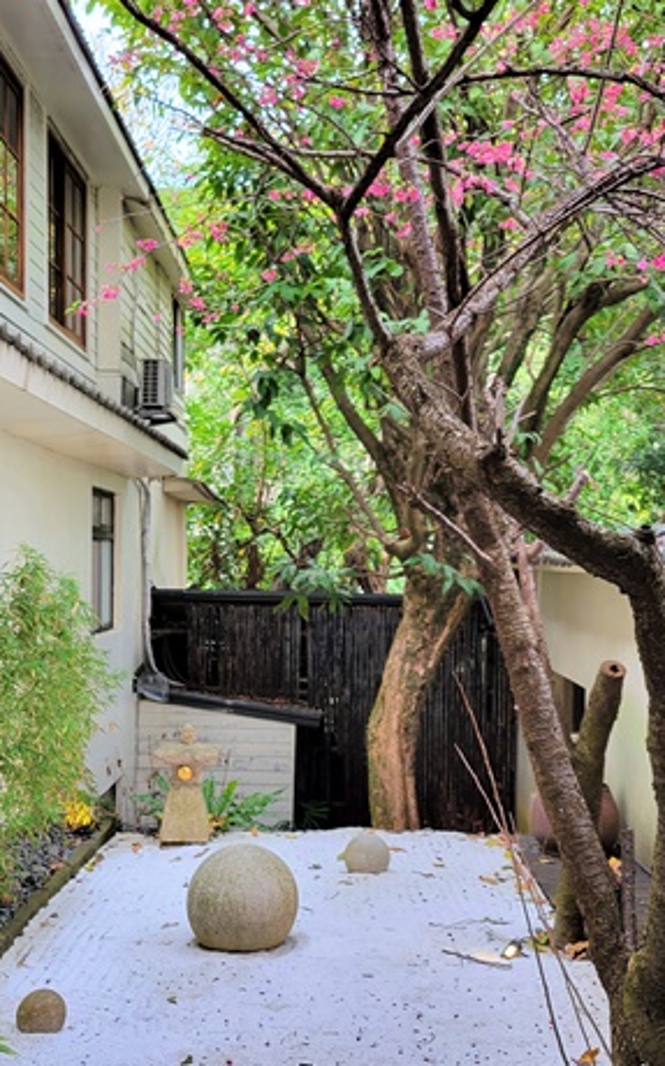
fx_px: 1132
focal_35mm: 39
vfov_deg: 50.3
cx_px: 322
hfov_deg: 32.7
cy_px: 586
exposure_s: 1/124
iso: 40
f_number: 1.8
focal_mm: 5.4
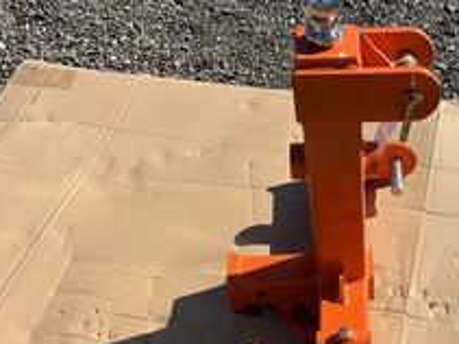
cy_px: 239
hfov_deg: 33.5
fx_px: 729
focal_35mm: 55
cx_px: 392
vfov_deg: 26.3
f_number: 1.8
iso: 25
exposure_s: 1/1848
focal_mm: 3
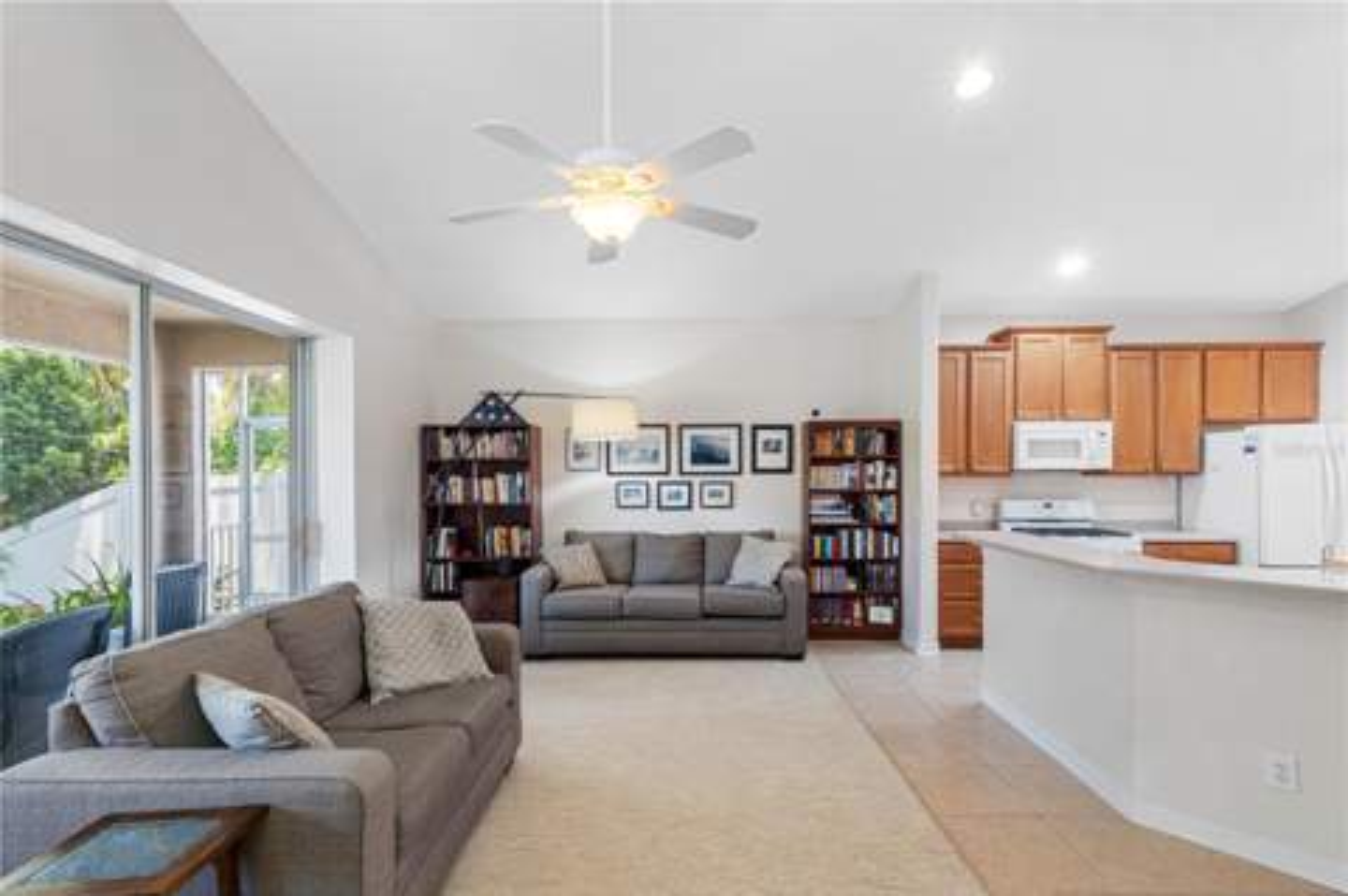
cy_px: 448
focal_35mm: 16
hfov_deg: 96.8
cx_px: 674
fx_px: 598
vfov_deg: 73.6
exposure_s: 1/50
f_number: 11
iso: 1600
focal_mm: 16
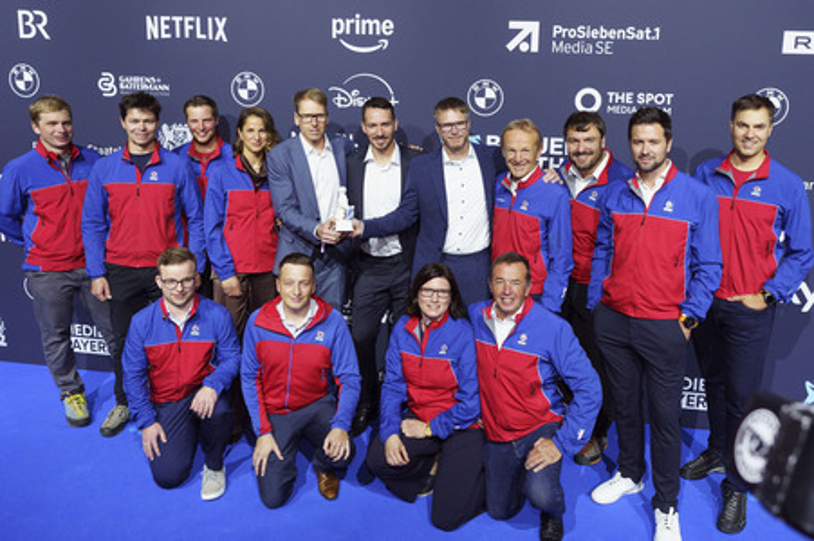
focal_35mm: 29
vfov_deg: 44.7
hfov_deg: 63.4
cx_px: 454
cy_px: 227
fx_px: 656
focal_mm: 25
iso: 1250
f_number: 4.5
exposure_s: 1/200
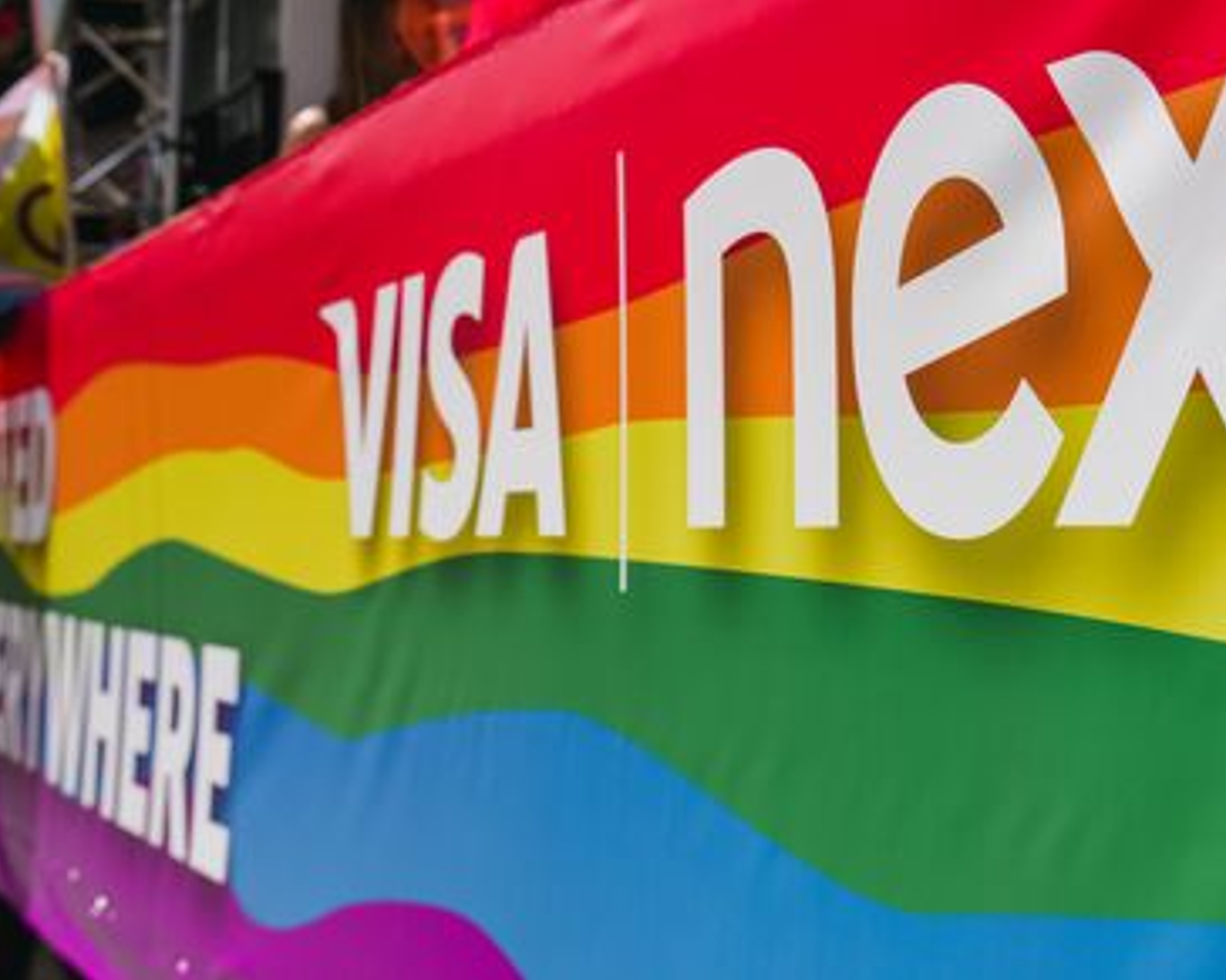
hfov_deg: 28.6
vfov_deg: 23.1
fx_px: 2394
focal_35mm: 66
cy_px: 409
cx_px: 795
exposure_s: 1/800
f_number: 5
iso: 100
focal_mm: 50
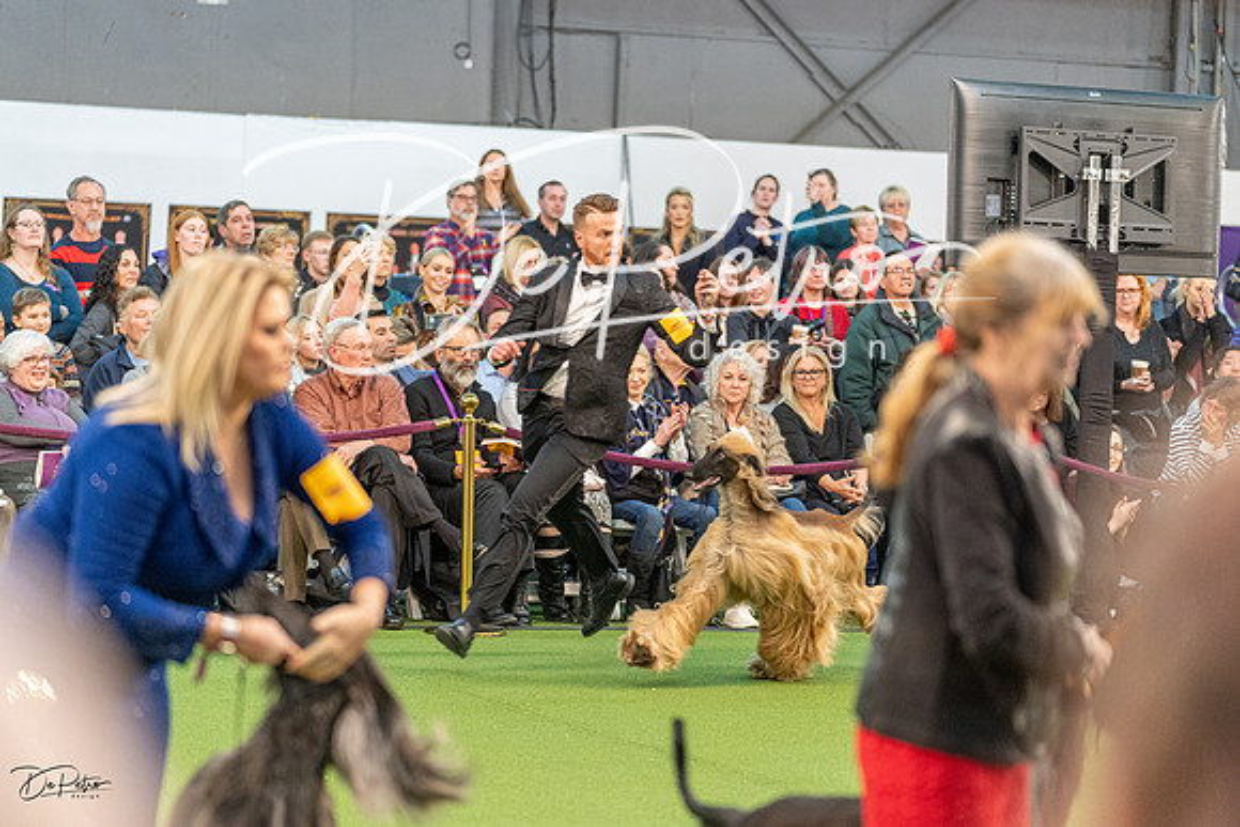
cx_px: 620
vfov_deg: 11.7
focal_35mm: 117
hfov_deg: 17.5
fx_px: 4031
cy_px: 414
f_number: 2.8
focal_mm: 117
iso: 5000
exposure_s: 1/320
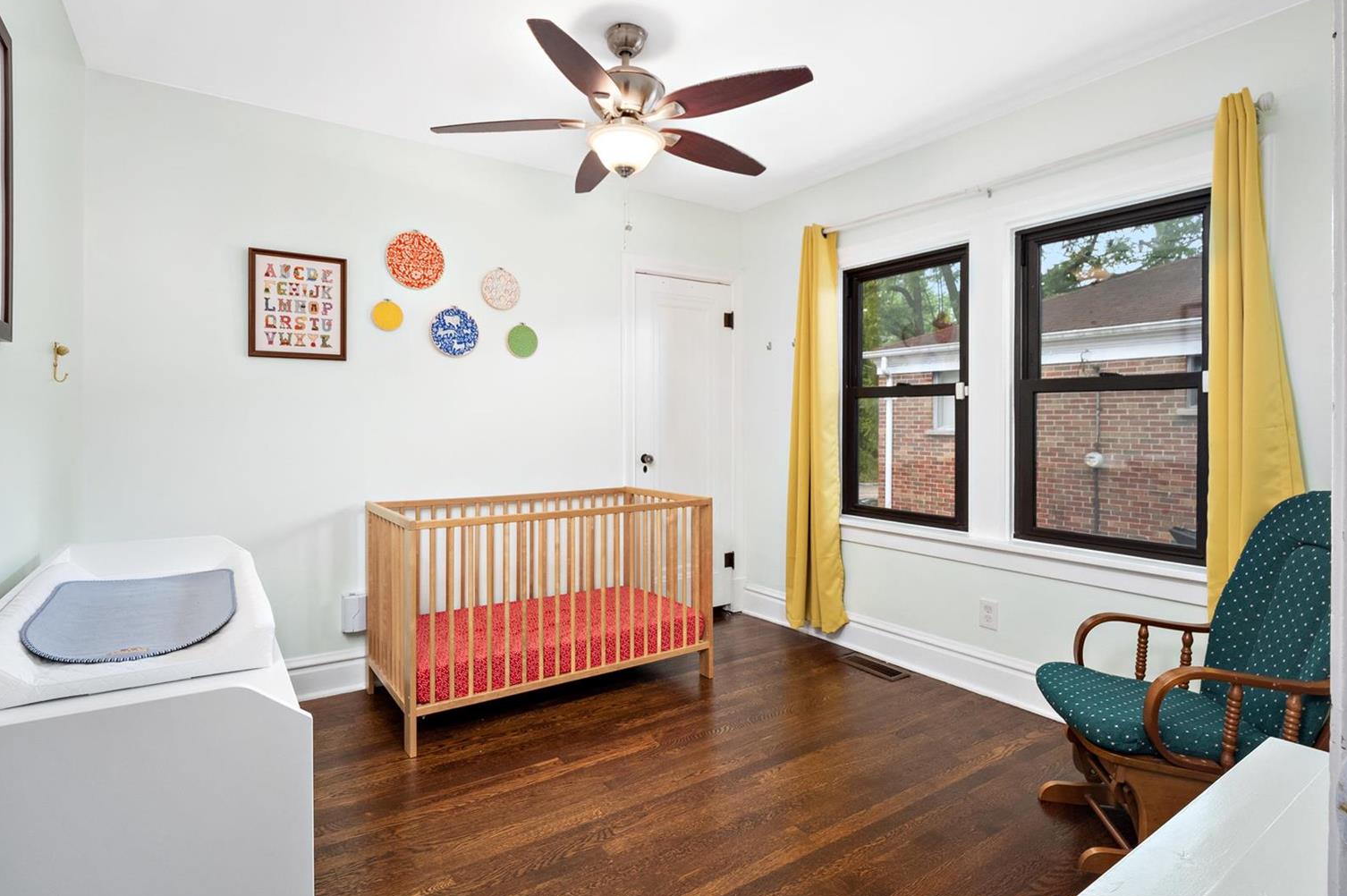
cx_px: 643
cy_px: 440
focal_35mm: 17
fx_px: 636
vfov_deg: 70.4
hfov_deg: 93.3
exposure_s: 1/100
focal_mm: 8
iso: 400
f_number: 8
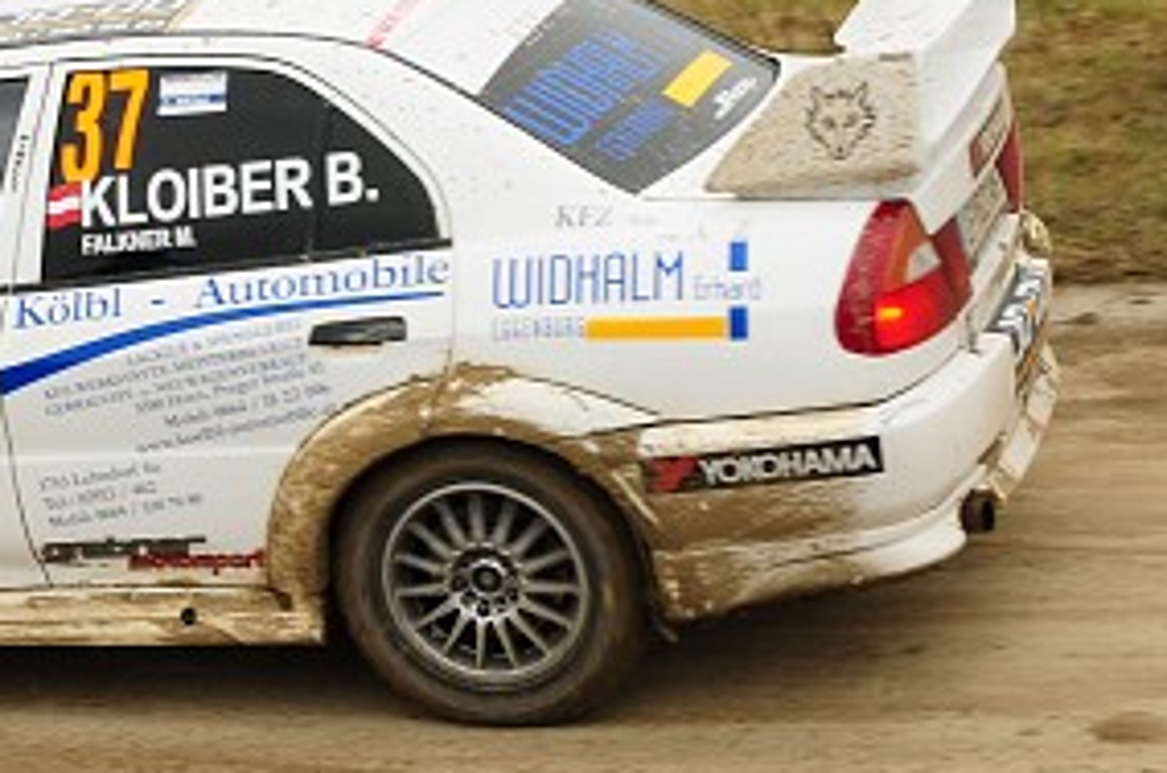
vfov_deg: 13.7
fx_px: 3202
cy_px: 296
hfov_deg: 20.5
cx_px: 255
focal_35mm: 99
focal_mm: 26
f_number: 6.3
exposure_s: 1/250
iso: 320
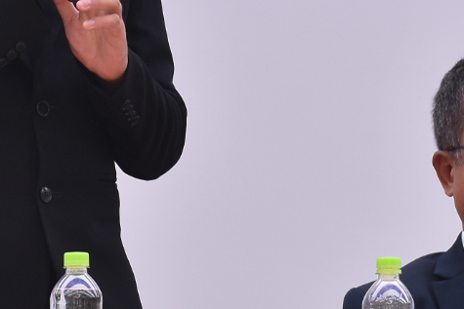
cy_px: 32
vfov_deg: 2.0
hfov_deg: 3.0
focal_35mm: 691
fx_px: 8905
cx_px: 415
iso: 400
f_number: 8
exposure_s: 1/320
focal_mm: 135
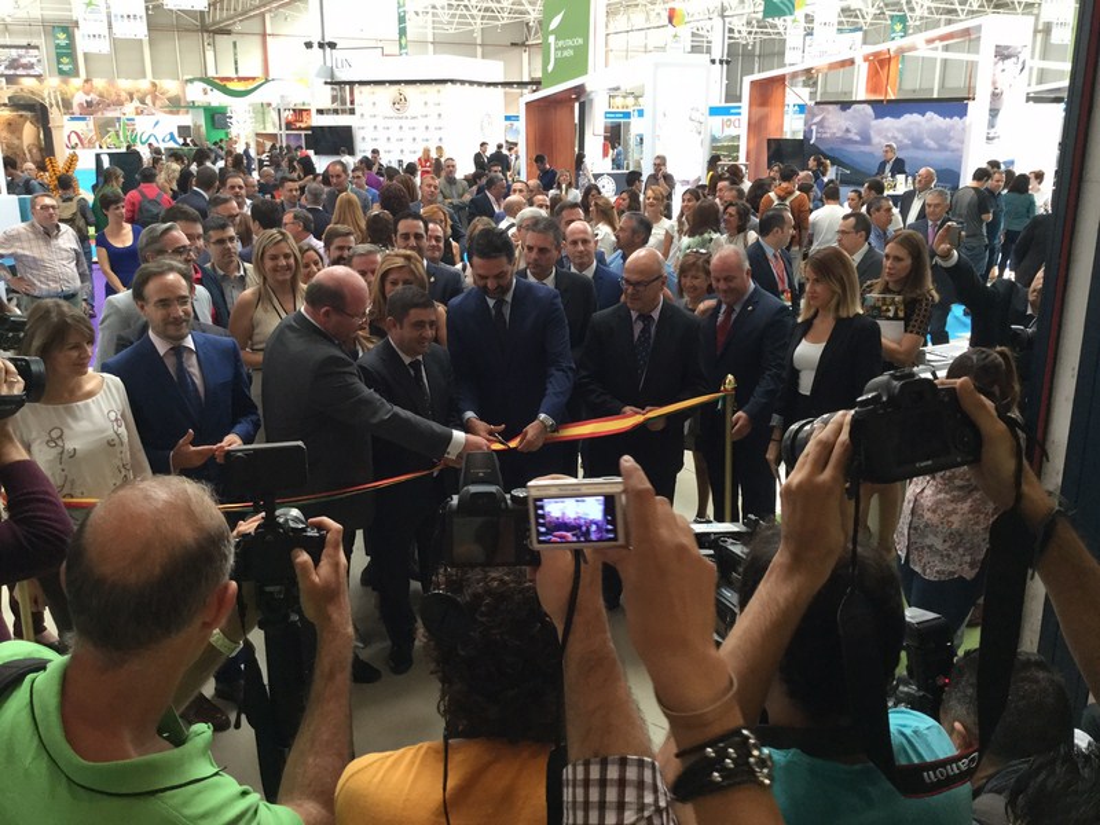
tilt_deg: -16.9
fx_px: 985
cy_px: 412
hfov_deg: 58.4
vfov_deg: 45.4
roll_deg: -2.5
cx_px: 550
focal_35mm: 31
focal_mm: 3.3
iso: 80
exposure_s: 1/33
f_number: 2.4
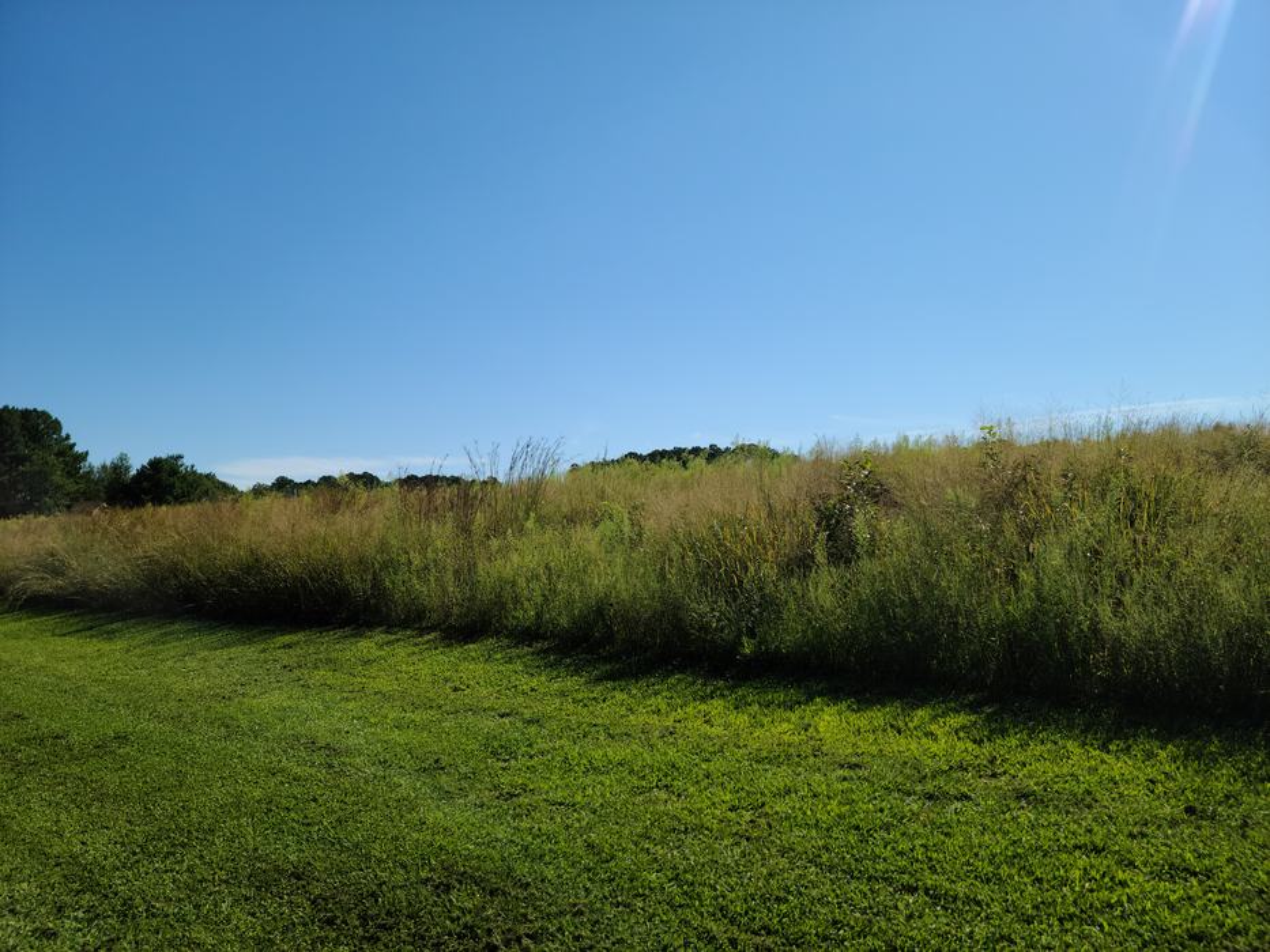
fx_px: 1027
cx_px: 635
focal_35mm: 28
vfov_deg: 49.8
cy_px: 476
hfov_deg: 63.4
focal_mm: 5.9
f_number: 2
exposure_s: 1/1546
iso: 25
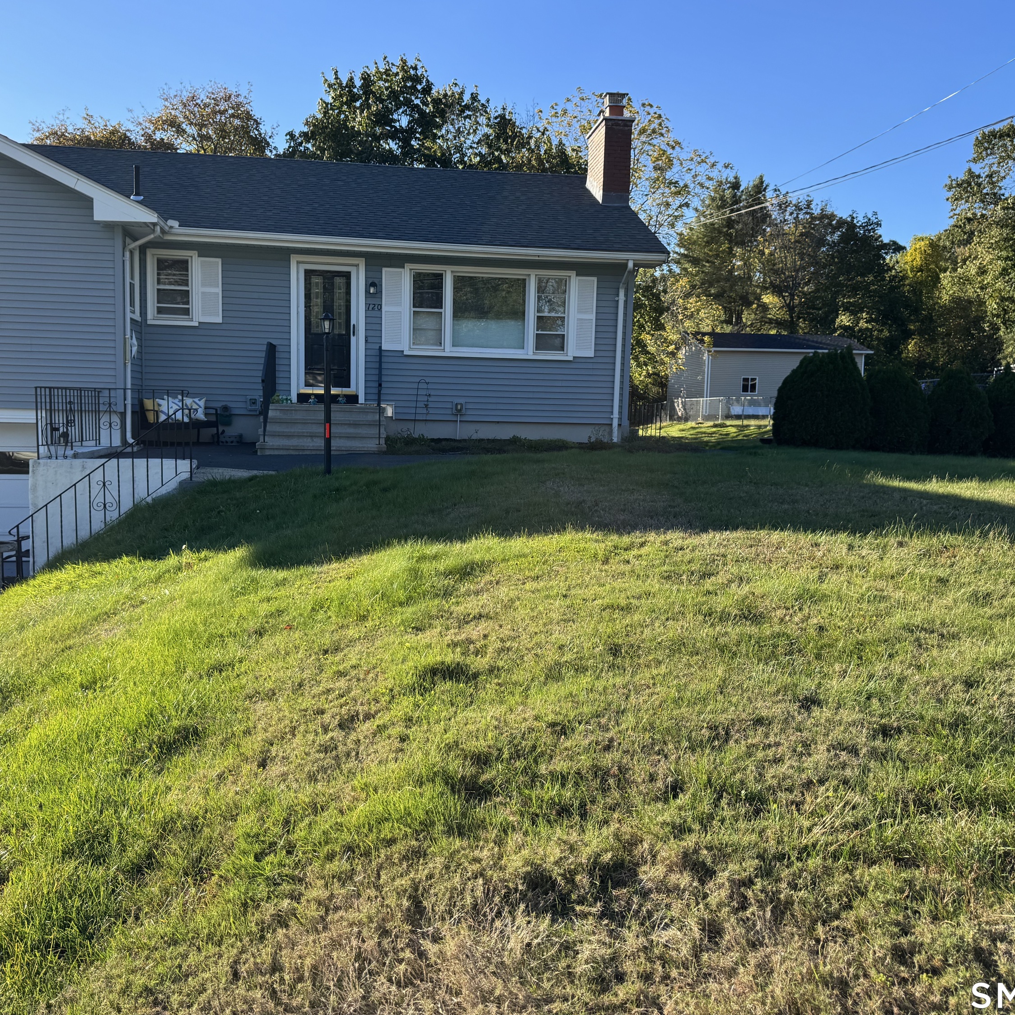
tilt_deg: -5.2
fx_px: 962
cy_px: 499
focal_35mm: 29
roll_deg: -1.1
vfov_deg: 55.6
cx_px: 484
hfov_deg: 55.6
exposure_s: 1/1637
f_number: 1.78
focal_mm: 6.76
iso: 80
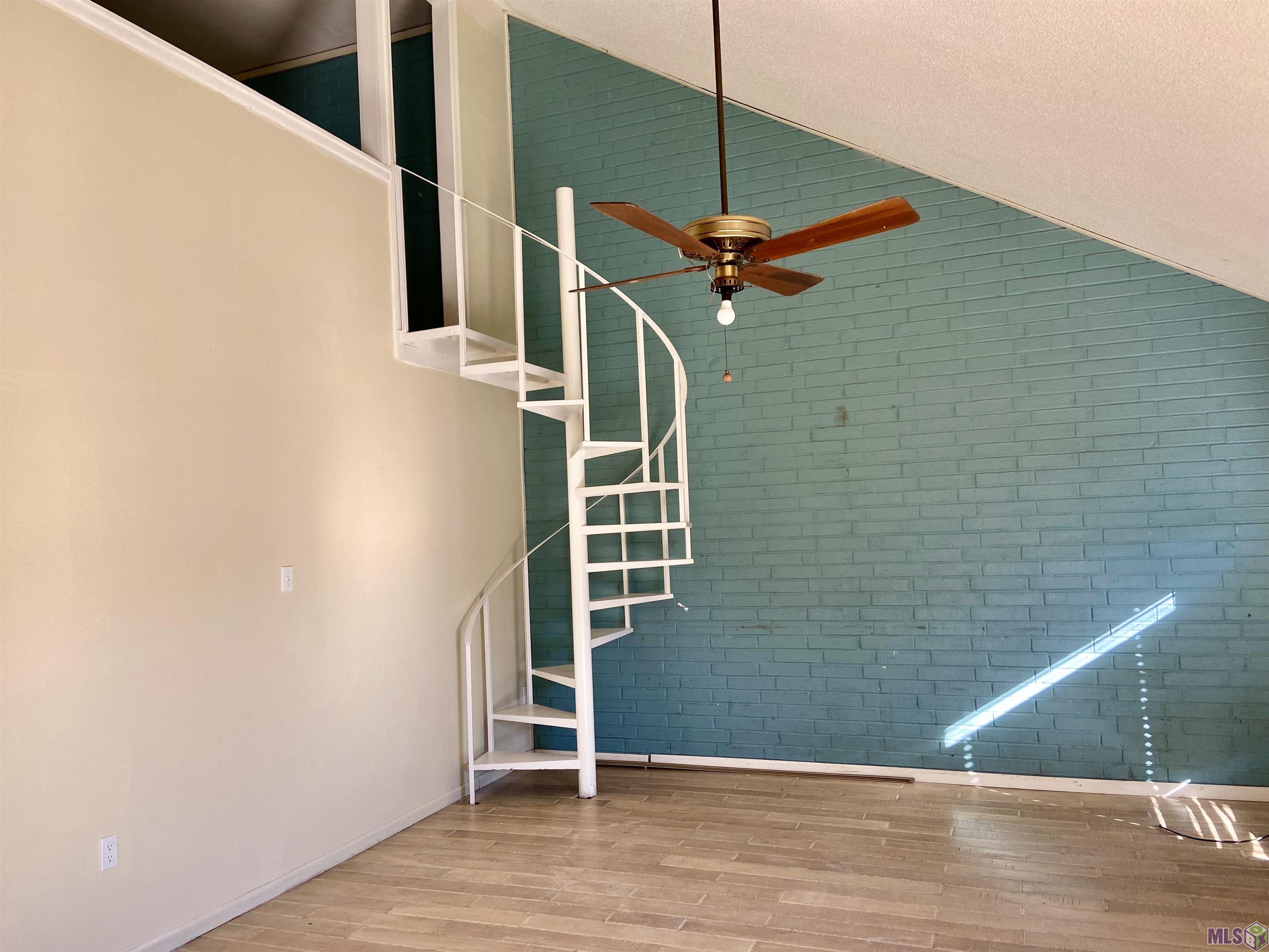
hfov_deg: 67.3
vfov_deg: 53.1
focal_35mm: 26
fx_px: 953
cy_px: 476
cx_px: 634
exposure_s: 1/121
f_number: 1.8
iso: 40
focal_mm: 4.25
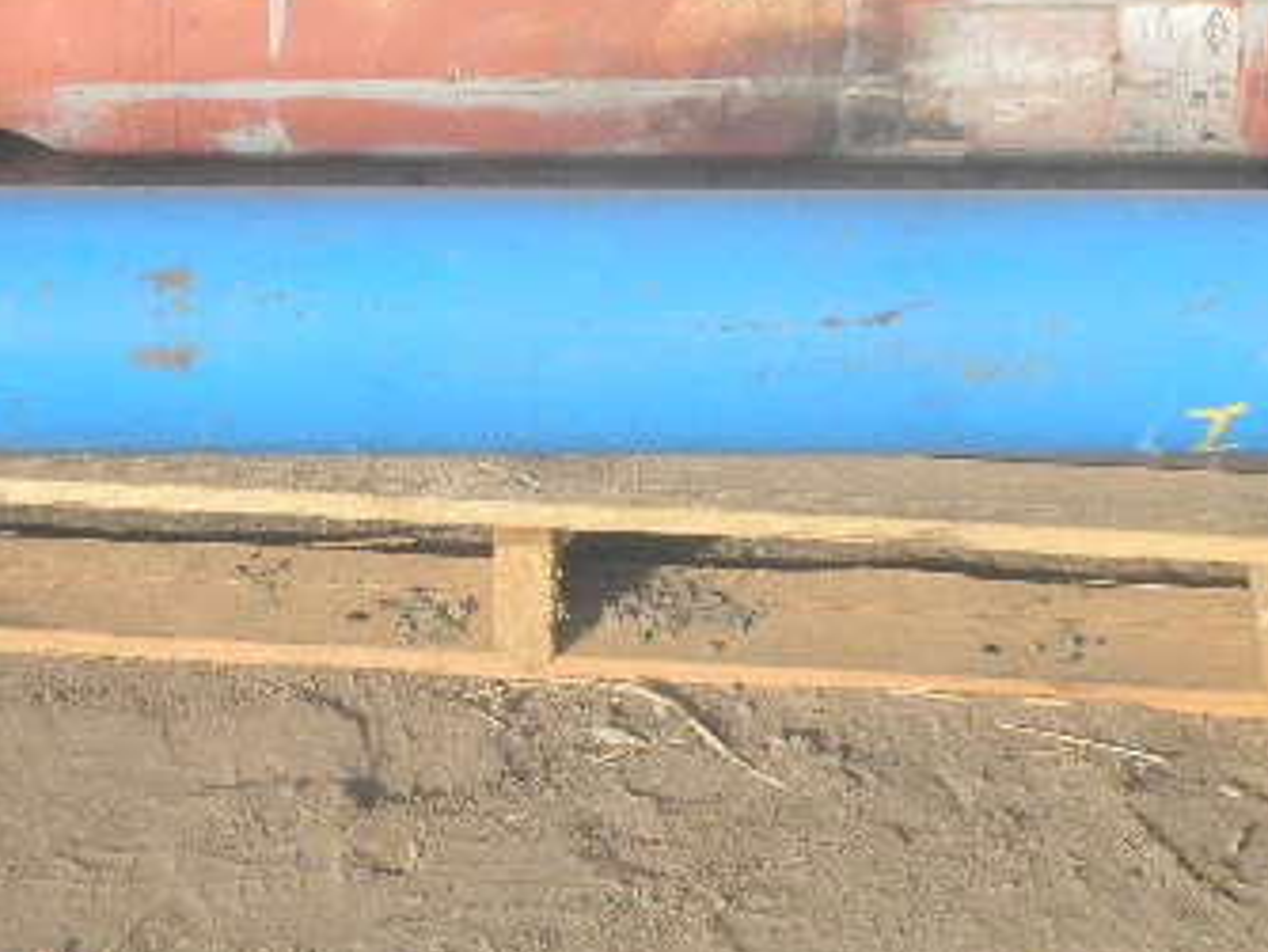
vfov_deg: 13.1
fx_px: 4142
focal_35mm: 113
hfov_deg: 17.4
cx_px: 478
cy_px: 402
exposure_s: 1/100
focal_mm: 10.5
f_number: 10.7
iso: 80
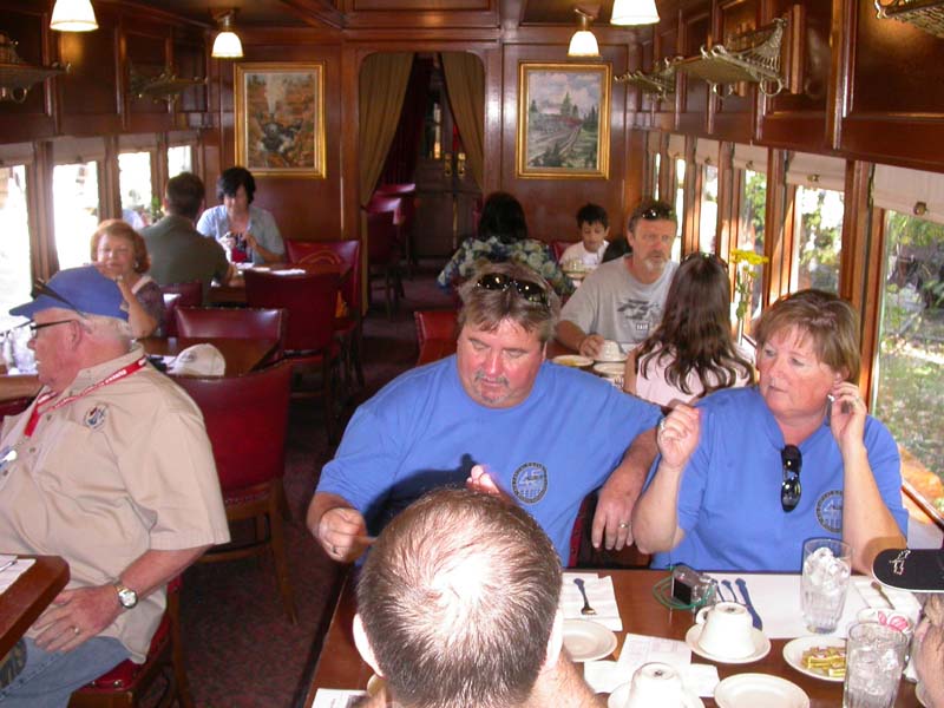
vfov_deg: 37.7
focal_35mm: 38
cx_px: 472
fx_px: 1036
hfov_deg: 49.0
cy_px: 354
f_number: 2.6
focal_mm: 7.85
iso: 200
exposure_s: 1/60
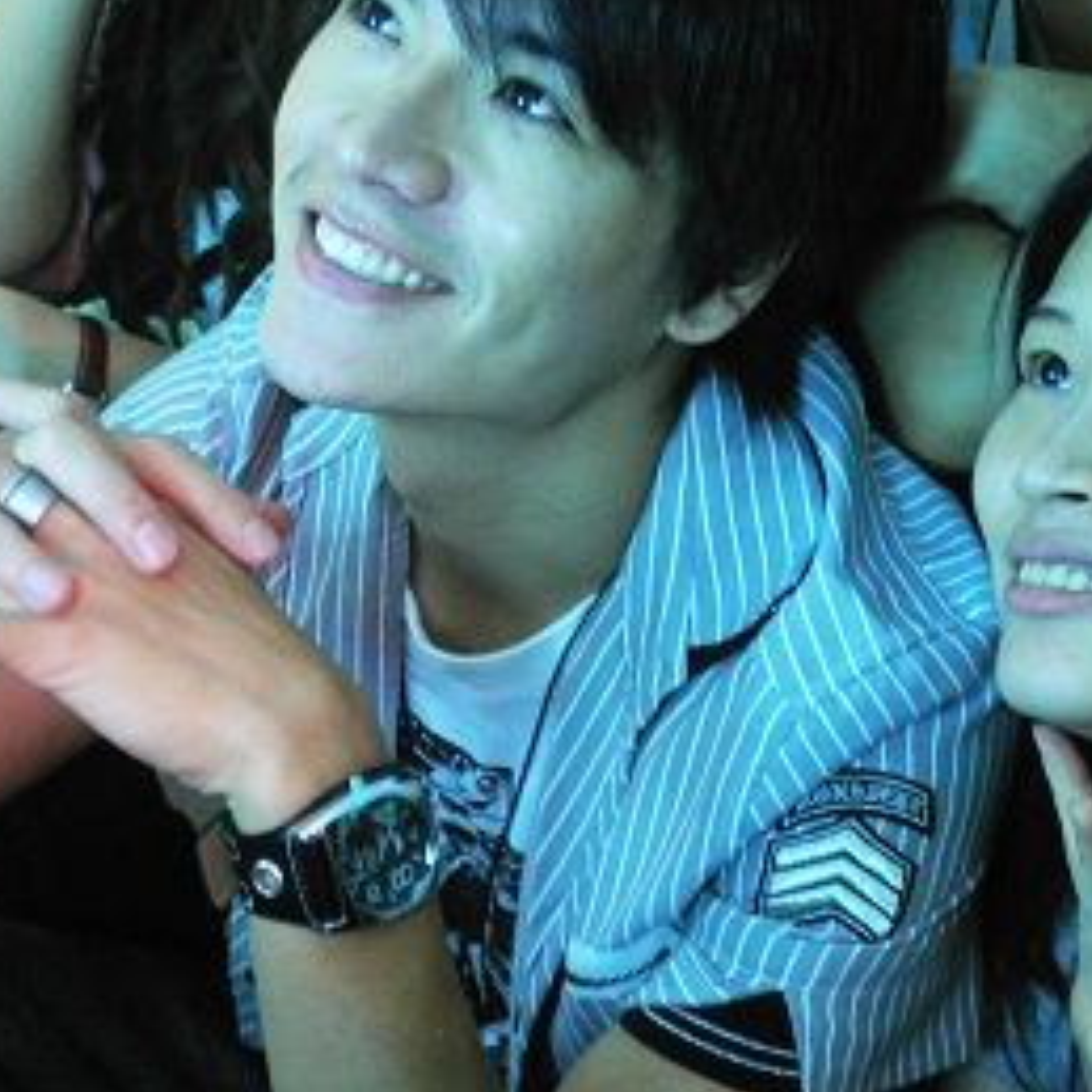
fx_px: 3212
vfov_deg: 19.3
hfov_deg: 19.3
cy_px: 523
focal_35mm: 90
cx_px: 569
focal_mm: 11
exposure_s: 1/8
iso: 400
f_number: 4
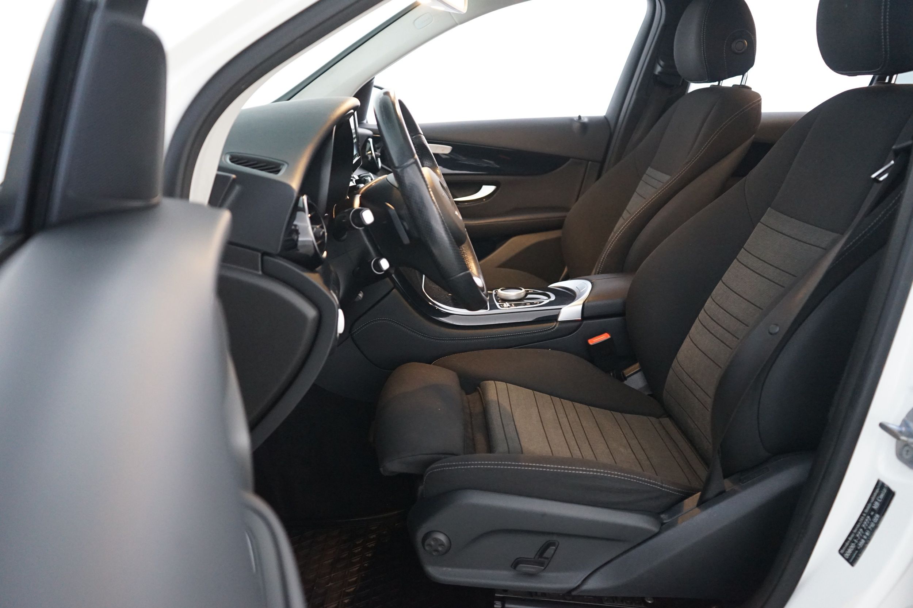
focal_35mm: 29
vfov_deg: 45.0
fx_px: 735
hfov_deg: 63.7
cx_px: 456
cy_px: 304
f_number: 3.5
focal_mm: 29
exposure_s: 1/10
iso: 4000
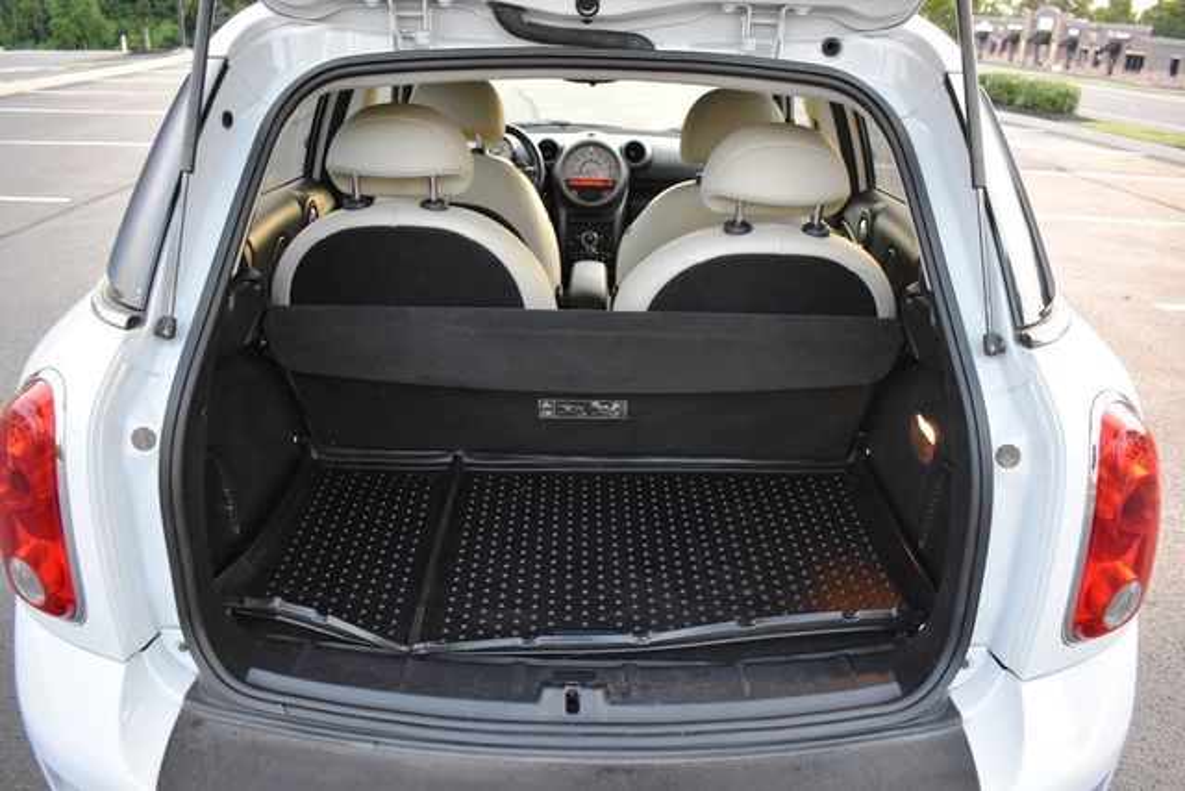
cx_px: 592
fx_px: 889
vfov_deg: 48.0
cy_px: 396
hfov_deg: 67.4
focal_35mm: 27
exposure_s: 1/125
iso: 3200
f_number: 3.5
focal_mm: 18
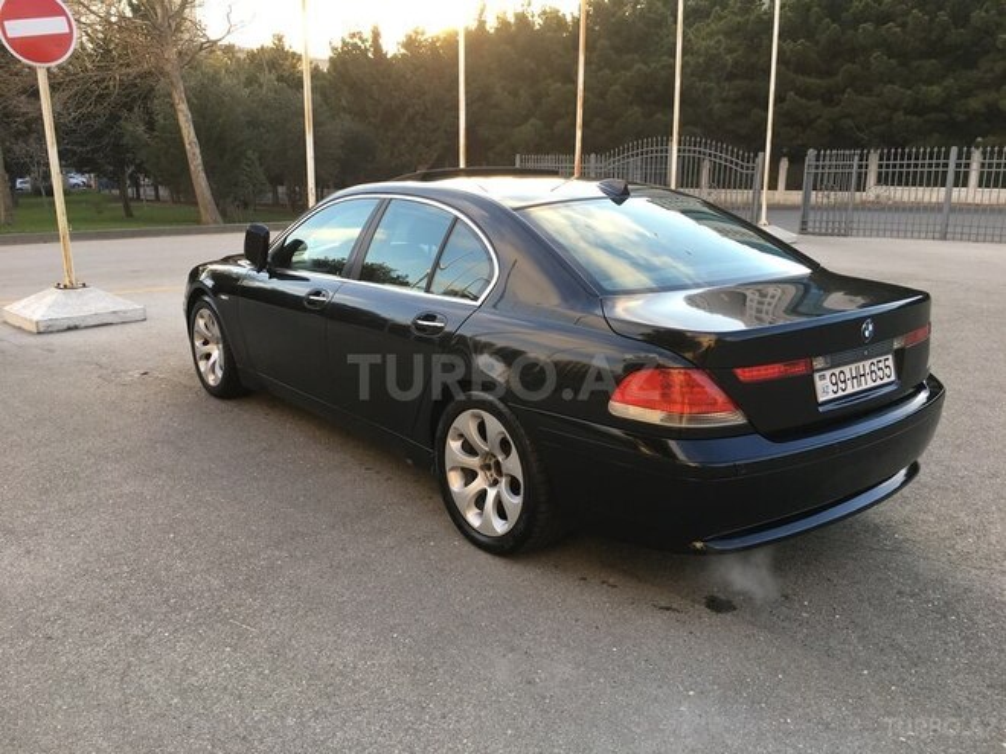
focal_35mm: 29
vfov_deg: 48.2
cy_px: 377
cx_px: 503
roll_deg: -1.4
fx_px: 843
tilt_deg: -12.6
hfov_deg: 61.7
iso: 25
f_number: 2.2
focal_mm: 4.15
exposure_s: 1/100
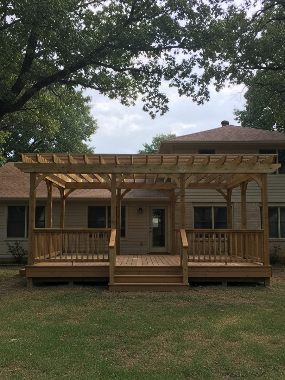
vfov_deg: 67.3
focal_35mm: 26
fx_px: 285
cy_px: 190
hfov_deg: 53.1
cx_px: 142
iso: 1473
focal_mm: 5.7
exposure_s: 1/966
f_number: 1.5
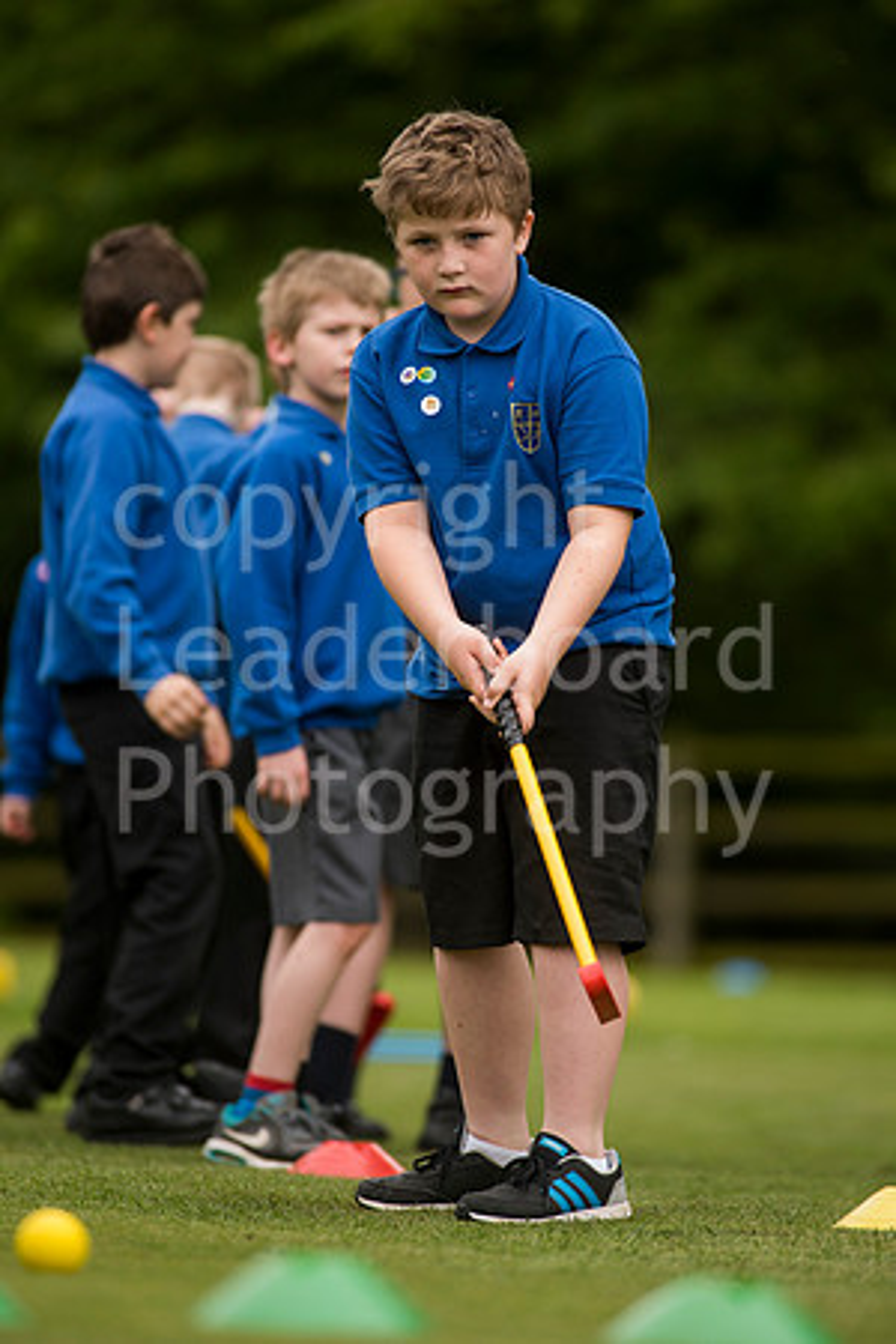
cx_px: 448
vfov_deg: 6.9
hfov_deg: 4.6
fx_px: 11199
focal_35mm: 300
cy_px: 672
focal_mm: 300
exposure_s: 1/1250
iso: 400
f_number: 5.6
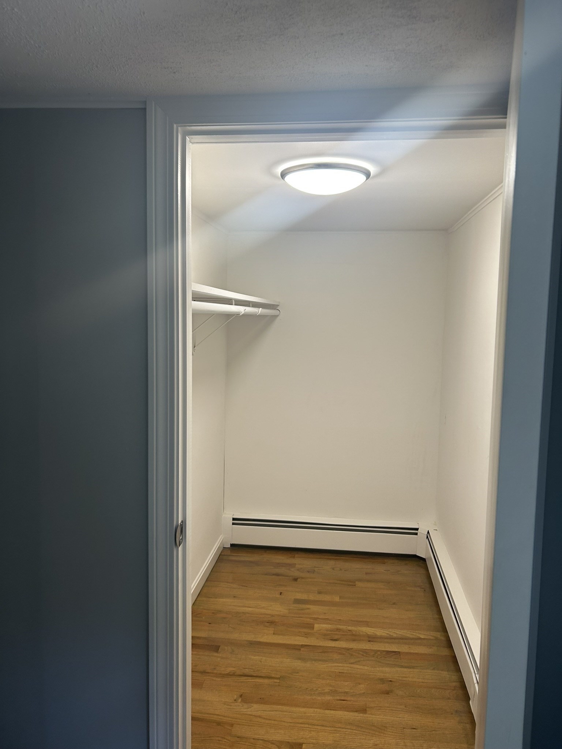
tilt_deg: -6.8
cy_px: 374
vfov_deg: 67.3
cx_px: 281
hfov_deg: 53.1
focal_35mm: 26
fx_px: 563
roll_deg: -1.3
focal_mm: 5.7
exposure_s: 1/63
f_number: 1.5
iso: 50
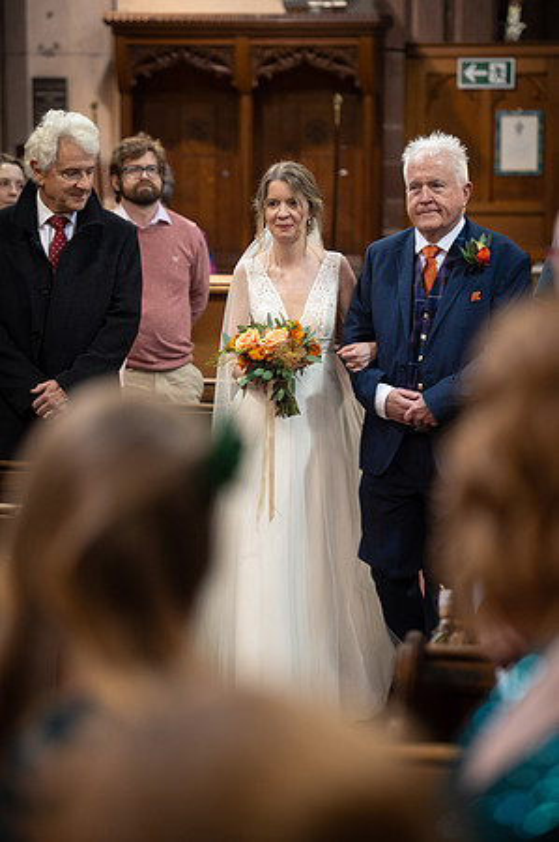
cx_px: 280
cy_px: 421
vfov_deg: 16.8
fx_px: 2848
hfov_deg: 11.2
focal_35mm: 122
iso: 1600
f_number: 2.8
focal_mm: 122
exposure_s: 1/160
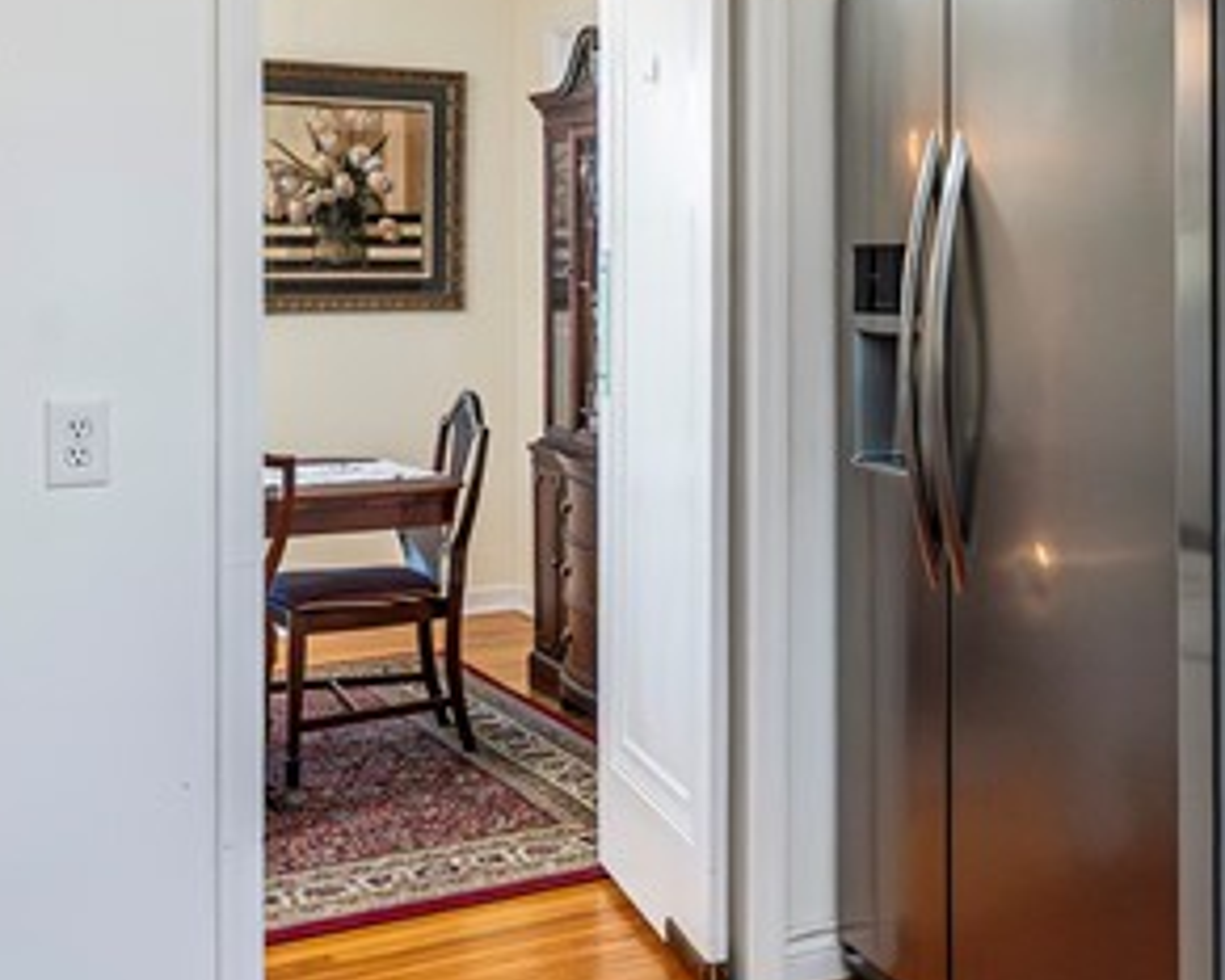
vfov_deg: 30.3
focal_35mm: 49
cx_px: 996
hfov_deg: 36.6
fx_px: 1777
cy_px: 246
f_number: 8
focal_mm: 14
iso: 5000
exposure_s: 1/160
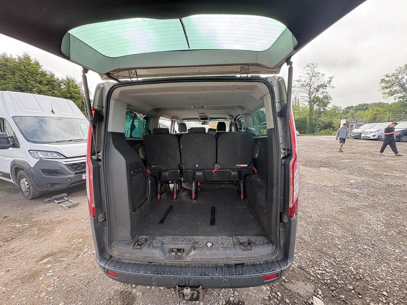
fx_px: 165
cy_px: 152
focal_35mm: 14
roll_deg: -1.0
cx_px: 204
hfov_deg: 102.1
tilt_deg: -5.2
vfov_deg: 85.7
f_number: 2.2
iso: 80
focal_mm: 2.22
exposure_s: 1/136
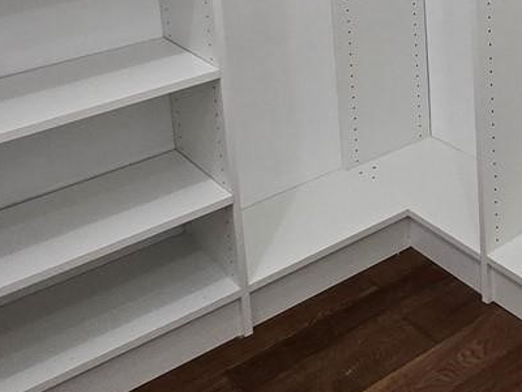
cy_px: -101
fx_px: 784
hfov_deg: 34.9
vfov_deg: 24.8
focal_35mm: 52
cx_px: 463
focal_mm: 2.2
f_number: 2.2
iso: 200
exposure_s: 1/60
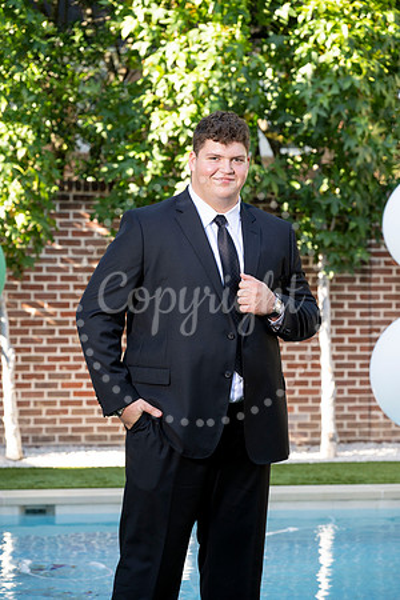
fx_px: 1833
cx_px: 200
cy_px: 300
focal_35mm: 110
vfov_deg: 18.6
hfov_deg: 12.5
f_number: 5.6
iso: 400
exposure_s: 1/200
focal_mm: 110
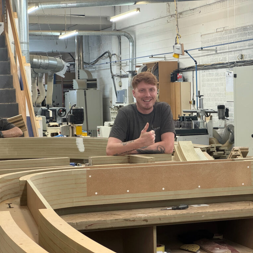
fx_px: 752
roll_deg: +1.2
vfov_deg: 19.1
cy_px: 126
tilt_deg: -2.0
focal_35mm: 91
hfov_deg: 19.1
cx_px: 151
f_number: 2.8
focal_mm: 9
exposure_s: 1/50
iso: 160
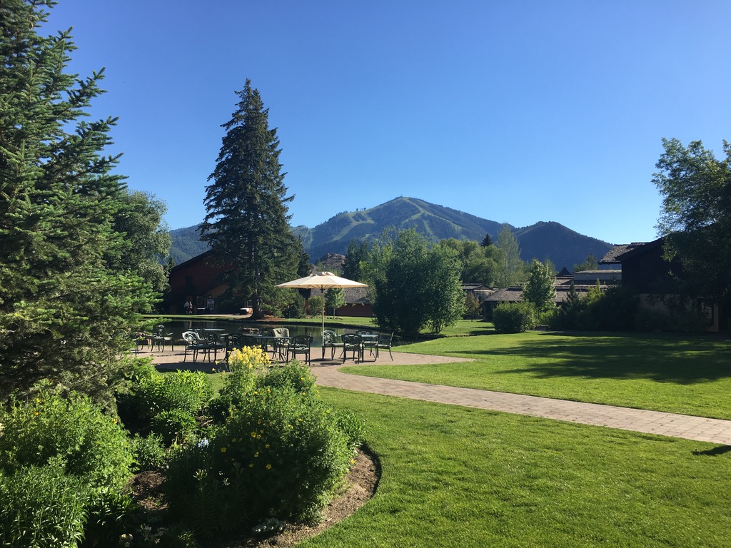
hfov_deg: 61.7
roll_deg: -0.1
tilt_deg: +0.9
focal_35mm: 29
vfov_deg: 48.2
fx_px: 612
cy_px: 274
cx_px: 366
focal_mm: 4.15
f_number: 2.2
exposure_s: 1/974
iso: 25
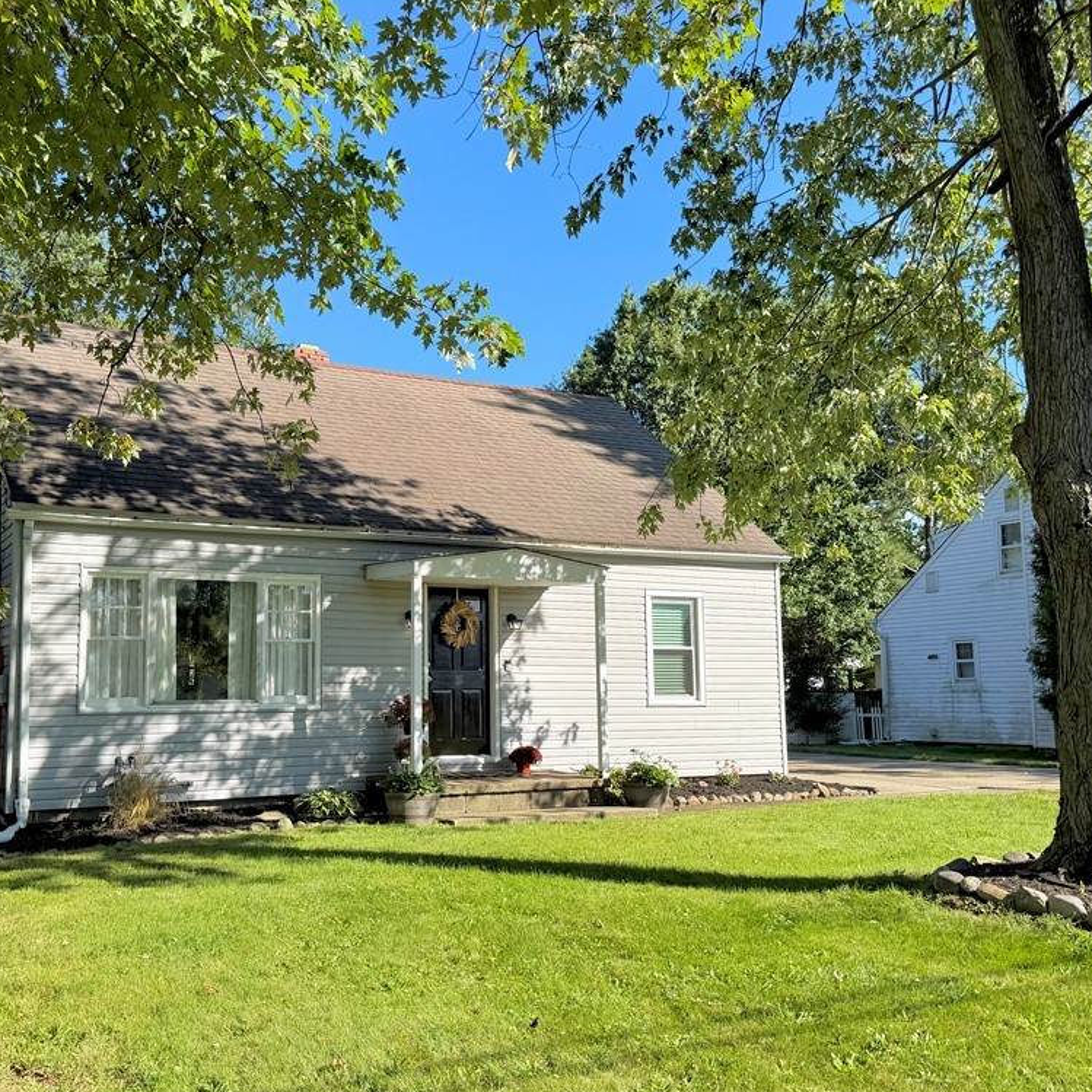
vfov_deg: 55.6
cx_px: 414
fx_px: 1035
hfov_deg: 55.0
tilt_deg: +5.2
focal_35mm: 29
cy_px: 547
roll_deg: +1.1
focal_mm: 6.76
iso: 80
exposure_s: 1/2525
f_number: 1.78
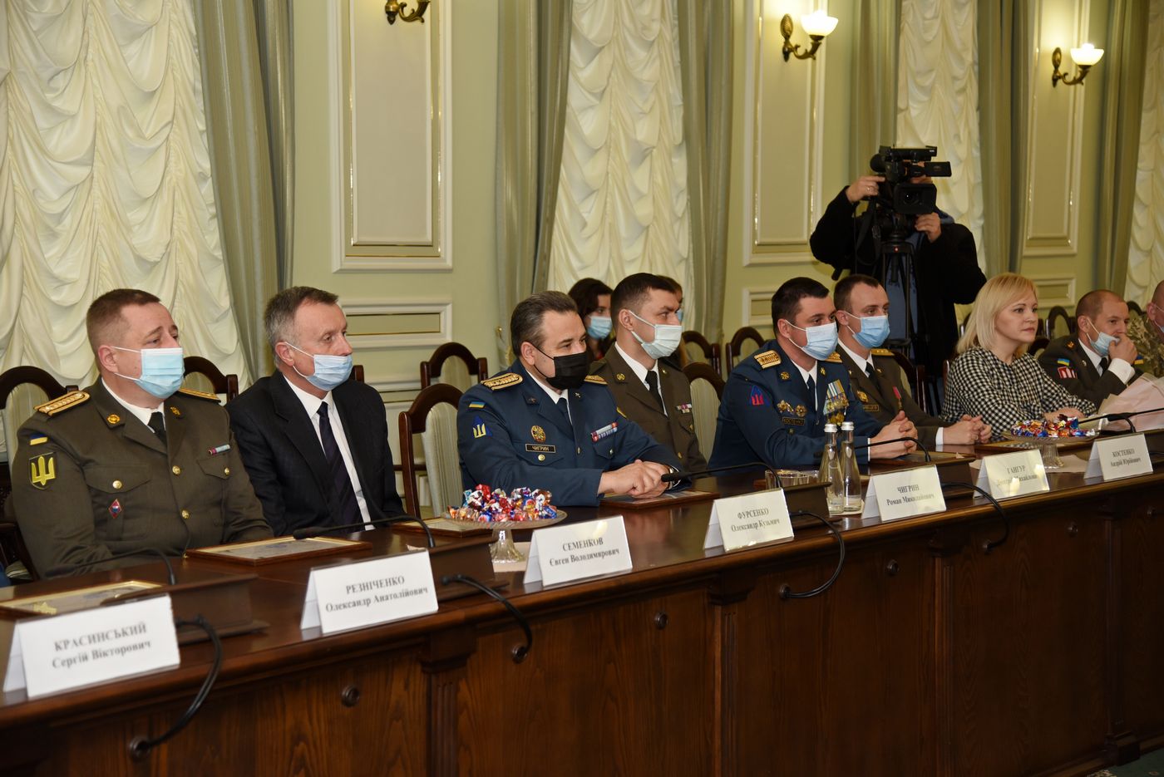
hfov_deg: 30.9
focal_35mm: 65
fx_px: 2103
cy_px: 388
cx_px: 582
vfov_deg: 20.9
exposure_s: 1/200
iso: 800
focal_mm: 65
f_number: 4
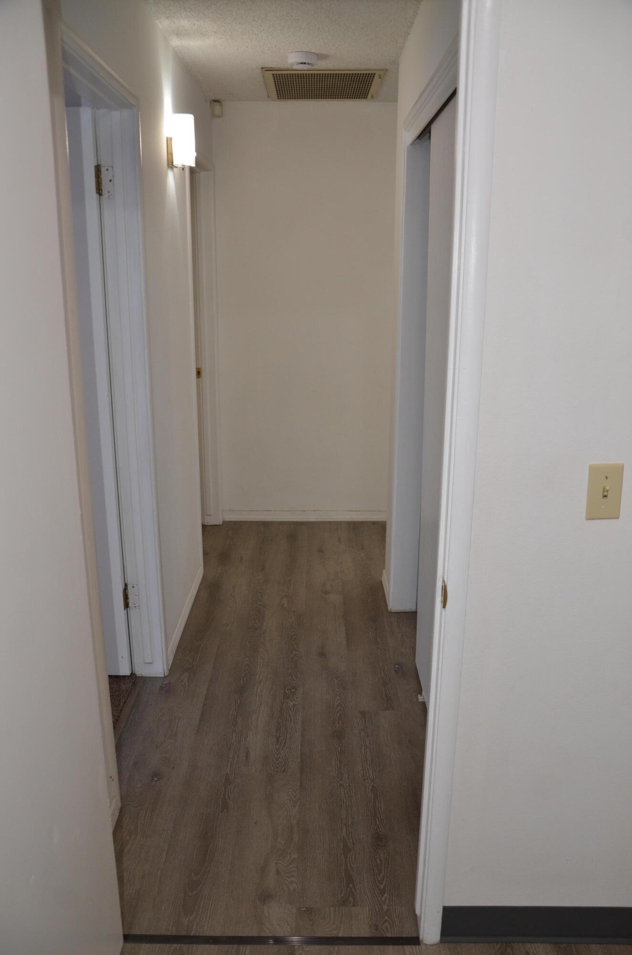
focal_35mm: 27
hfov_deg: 47.7
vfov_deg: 67.5
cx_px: 316
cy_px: 478
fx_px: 714
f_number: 3.5
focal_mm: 18
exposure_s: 1/60
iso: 450
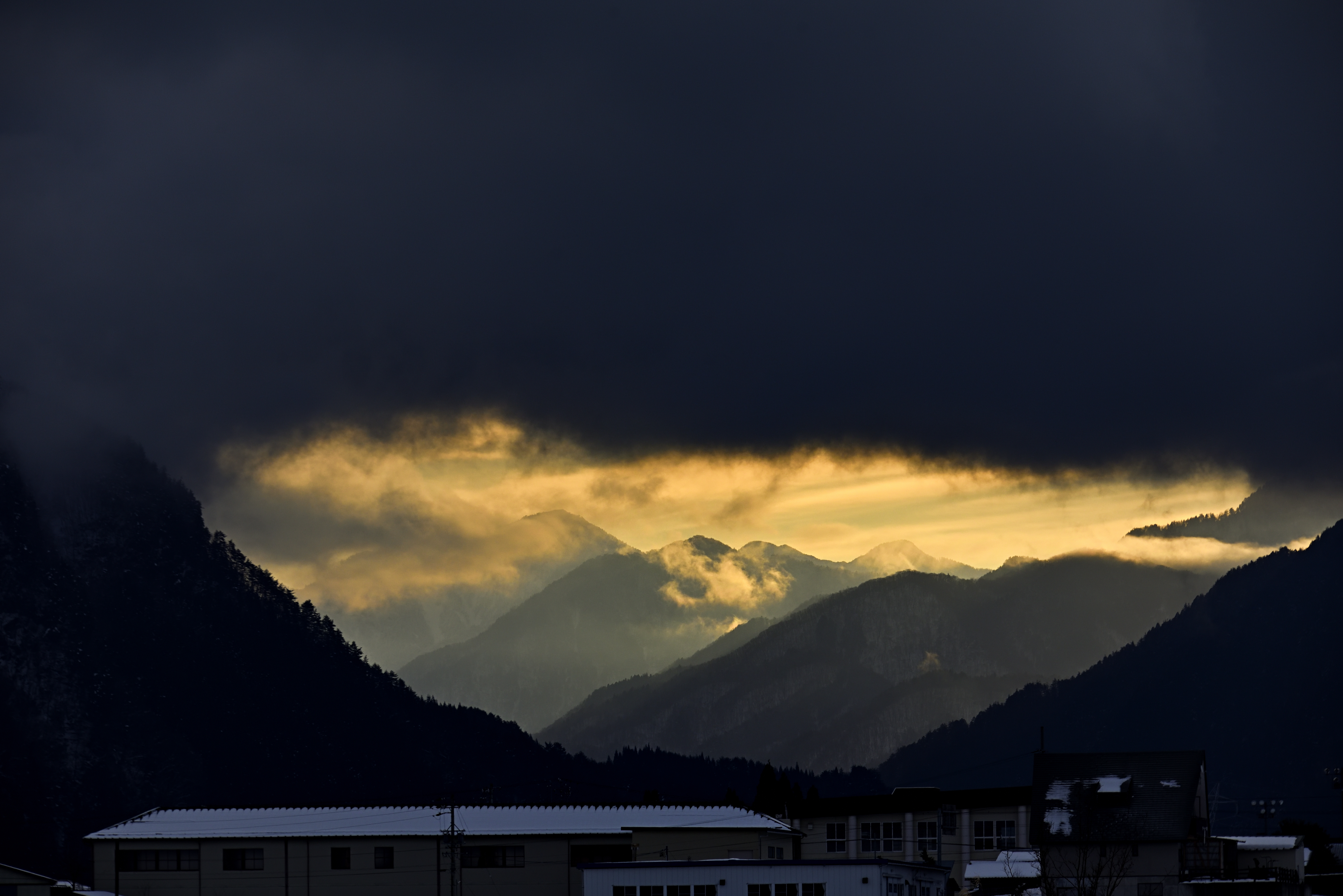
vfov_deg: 7.6
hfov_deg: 11.4
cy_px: 448
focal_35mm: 180
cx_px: 672
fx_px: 6717
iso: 250
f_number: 7.1
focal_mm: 180
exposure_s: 1/1250
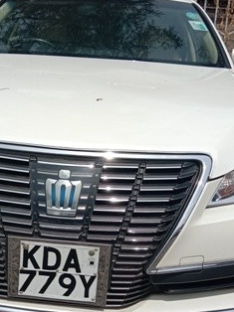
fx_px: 478
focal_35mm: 53
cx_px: 72
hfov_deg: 27.3
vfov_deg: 36.0
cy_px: 196
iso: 101
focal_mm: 3.65
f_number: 2.2
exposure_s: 1/1724
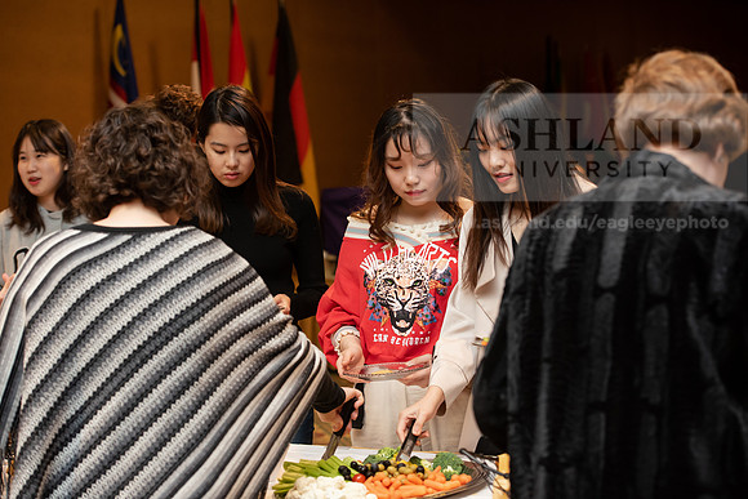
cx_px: 374
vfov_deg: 19.5
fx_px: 1455
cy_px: 250
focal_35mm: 70
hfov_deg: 28.8
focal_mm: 70
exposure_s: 1/200
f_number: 4.5
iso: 1600
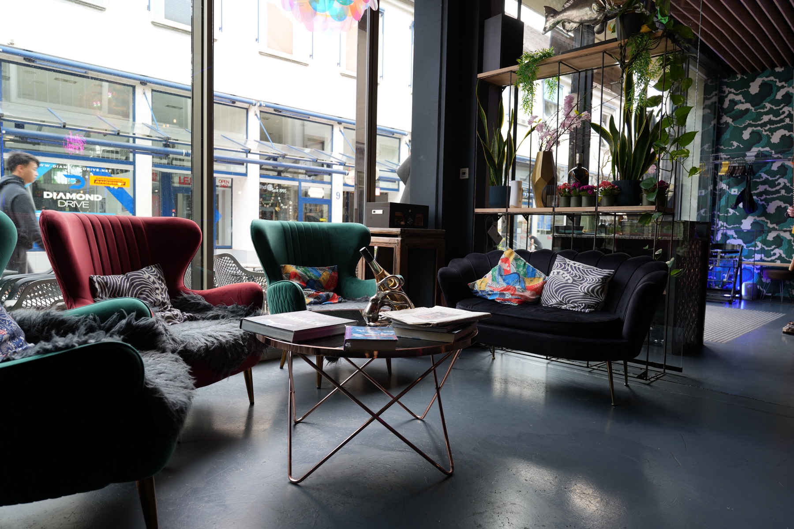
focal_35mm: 24
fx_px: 529
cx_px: 397
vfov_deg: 53.1
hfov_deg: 73.7
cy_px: 264
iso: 160
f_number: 4
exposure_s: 1/60
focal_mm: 24
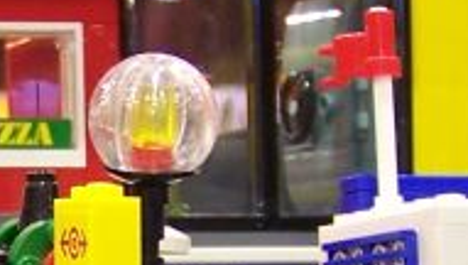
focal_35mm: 280
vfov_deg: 4.3
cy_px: 398
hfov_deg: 7.6
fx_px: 3479
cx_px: -142
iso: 80
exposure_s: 1/2
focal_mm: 8
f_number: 3
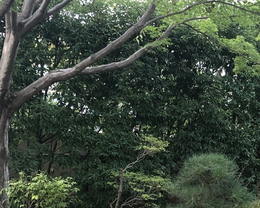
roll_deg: -2.0
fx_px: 461
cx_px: 188
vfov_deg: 25.1
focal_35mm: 60
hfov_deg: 31.0
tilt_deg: +1.9
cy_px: 149
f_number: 1.8
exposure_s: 1/30
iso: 25
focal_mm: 4
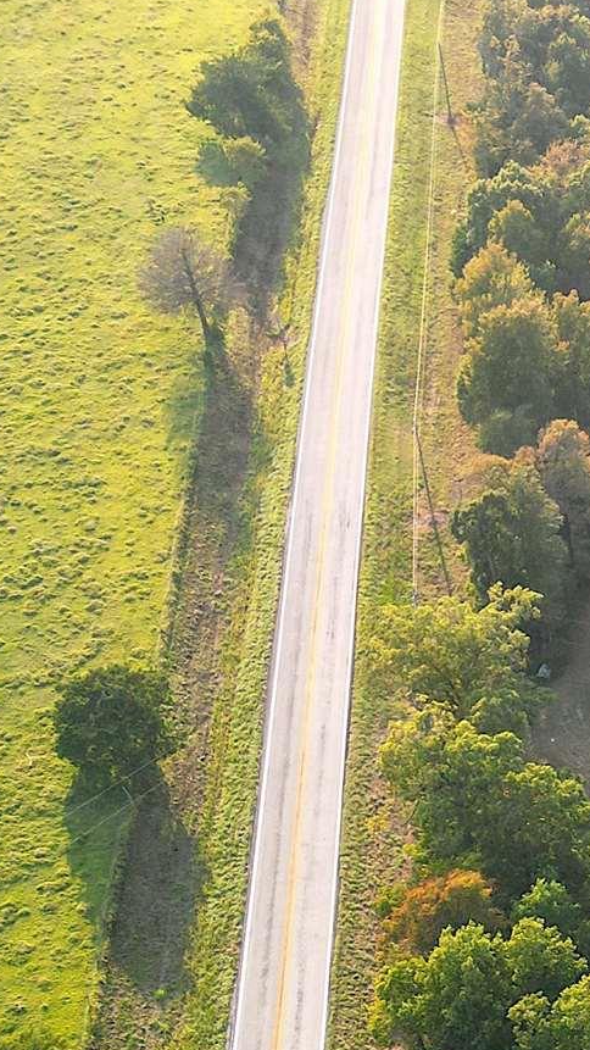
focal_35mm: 70
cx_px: 920
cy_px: 1137
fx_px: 1948
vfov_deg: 27.7
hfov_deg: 15.7
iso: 120
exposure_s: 1/180
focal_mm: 6.72
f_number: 1.7
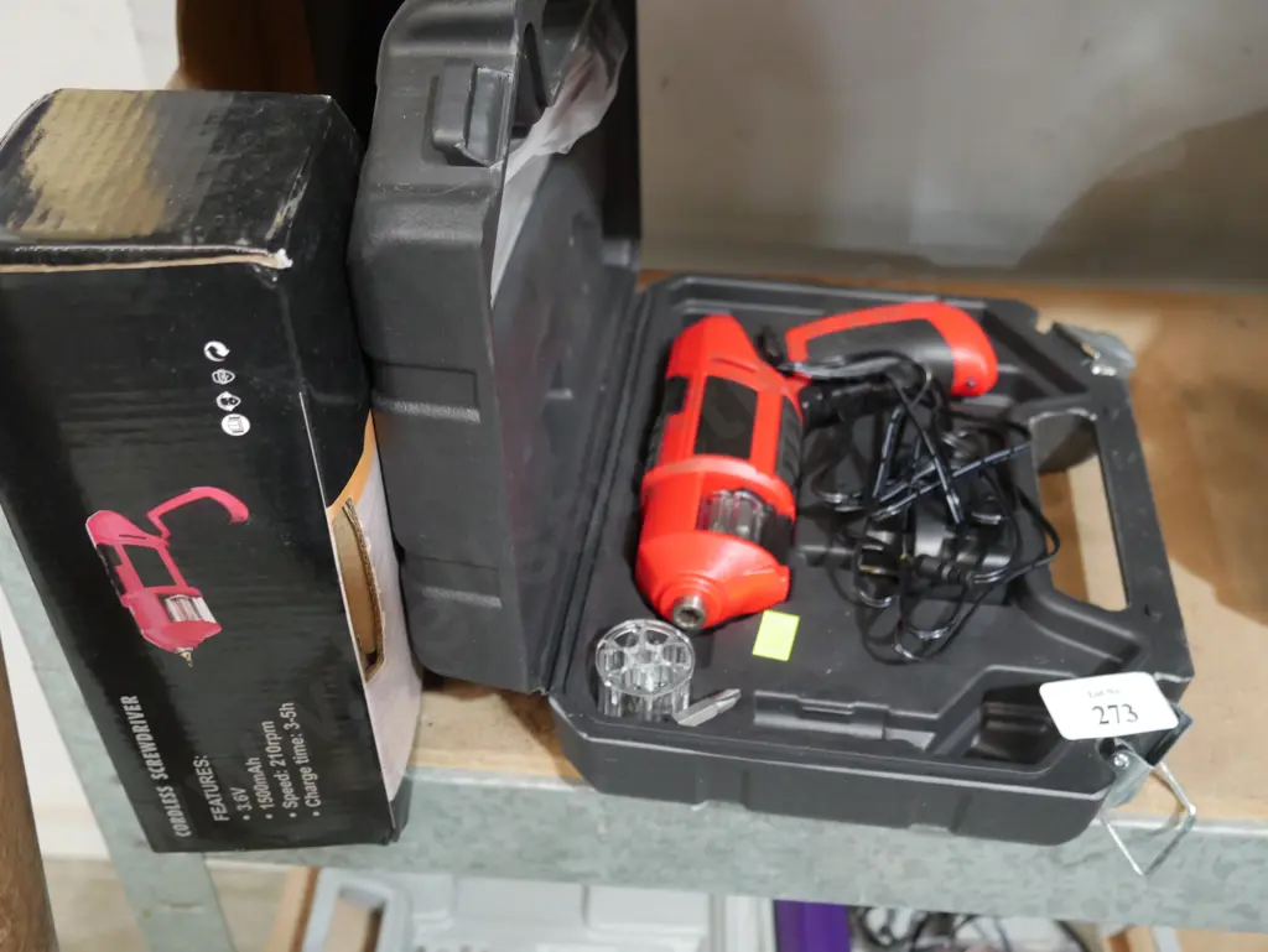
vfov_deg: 39.7
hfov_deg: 51.3
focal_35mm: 36
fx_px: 1319
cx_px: 634
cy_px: 476
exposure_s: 1/60
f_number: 4
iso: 2000
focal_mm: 18
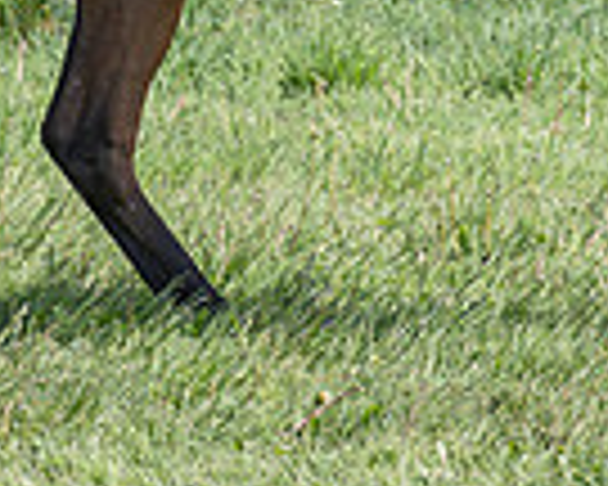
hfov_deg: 3.8
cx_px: 215
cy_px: -381
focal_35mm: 507
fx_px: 9123
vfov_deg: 3.0
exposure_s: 1/1600
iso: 200
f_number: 4
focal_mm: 70
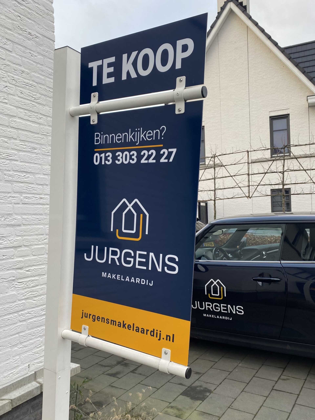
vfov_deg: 67.3
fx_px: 315
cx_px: 158
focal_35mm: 26
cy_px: 210
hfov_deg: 53.1
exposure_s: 1/121
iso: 50
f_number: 1.8
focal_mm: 4.25
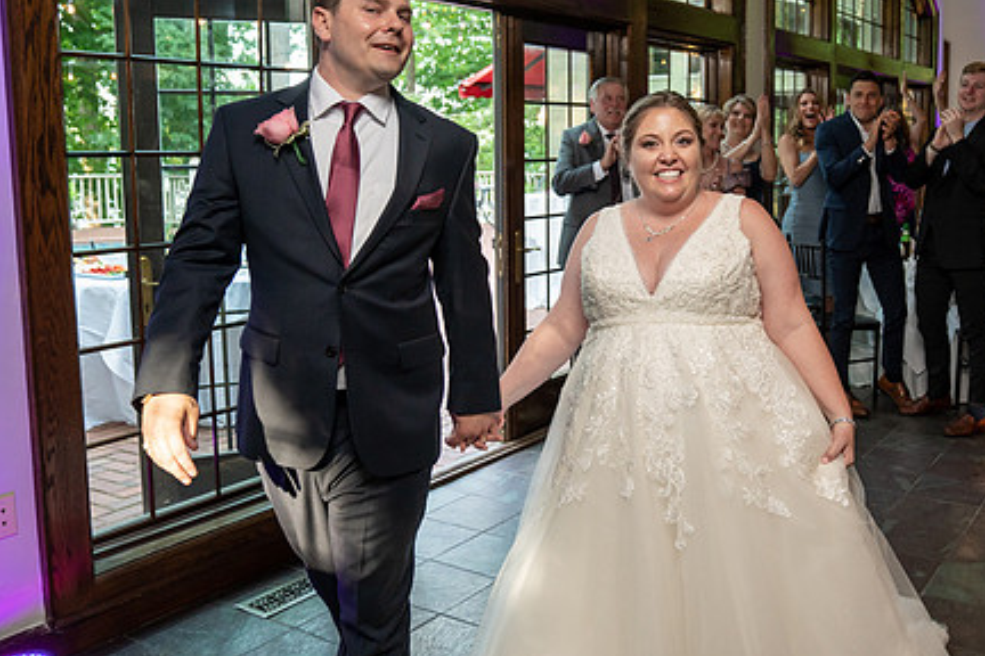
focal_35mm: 38
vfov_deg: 35.0
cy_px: 275
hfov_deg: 50.3
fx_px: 1040
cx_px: 598
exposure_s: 1/200
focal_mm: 28
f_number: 4
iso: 2000
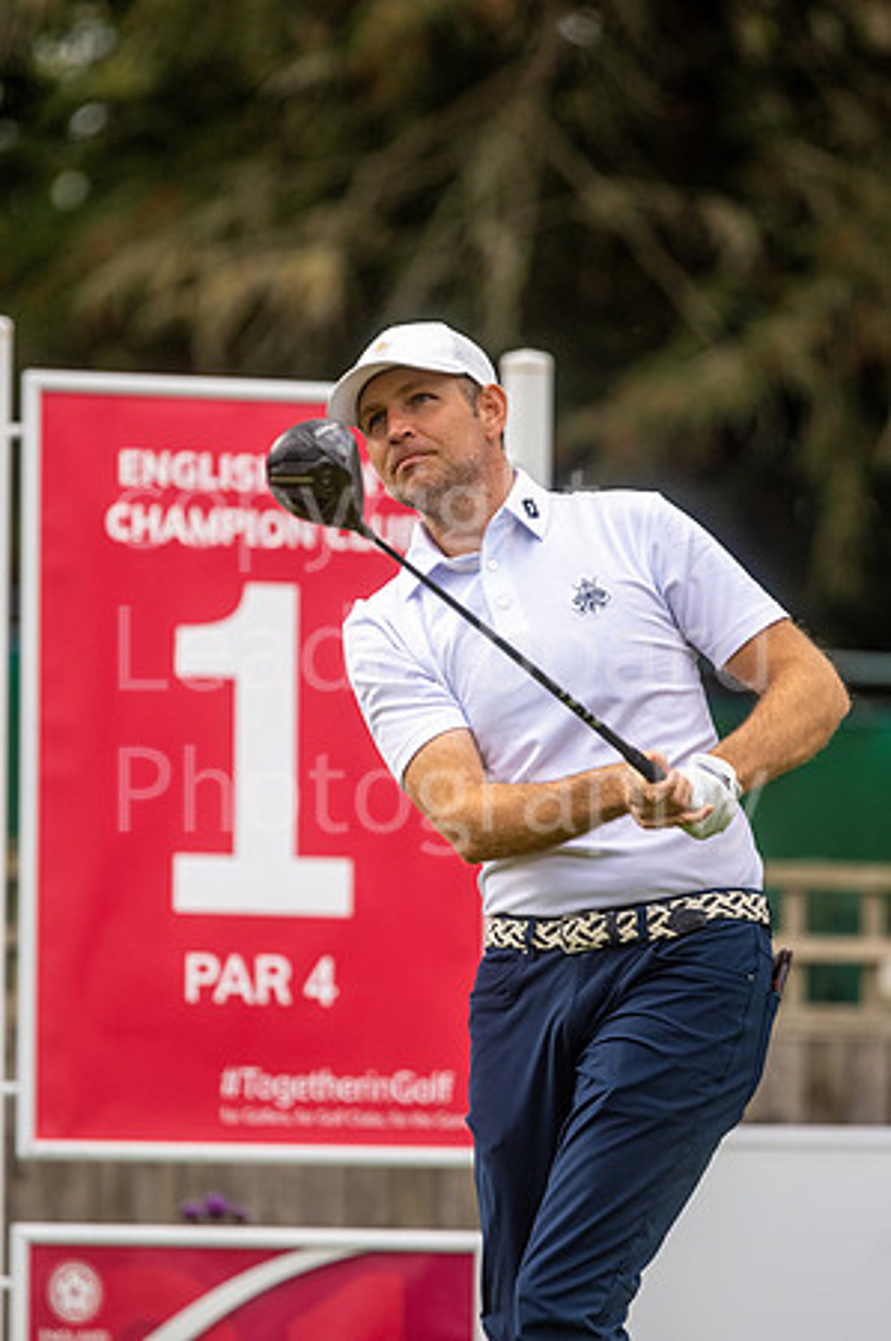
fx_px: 16744
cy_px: 670
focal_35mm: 450
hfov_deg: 3.0
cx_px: 446
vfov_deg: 4.6
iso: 640
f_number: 4
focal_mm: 300
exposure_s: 1/2000
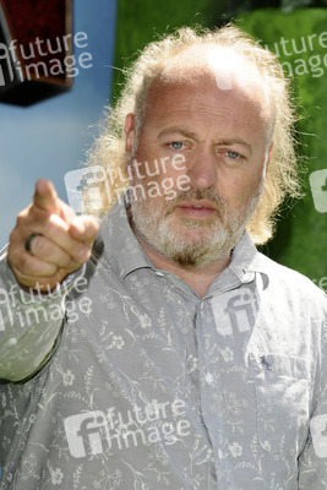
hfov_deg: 5.9
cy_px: 245
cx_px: 164
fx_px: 3165
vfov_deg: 8.9
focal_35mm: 232
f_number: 6.3
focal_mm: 155
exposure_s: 1/250
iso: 200
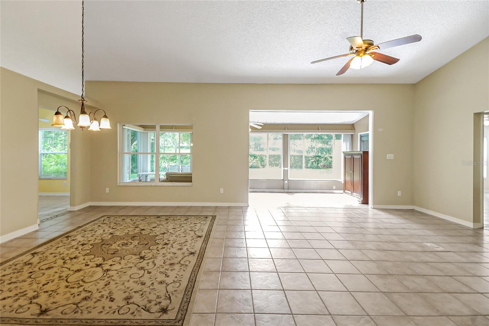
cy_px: 163
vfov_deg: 77.3
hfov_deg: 100.4
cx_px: 244
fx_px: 204
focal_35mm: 15
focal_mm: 10
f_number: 9
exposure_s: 1/6
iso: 320
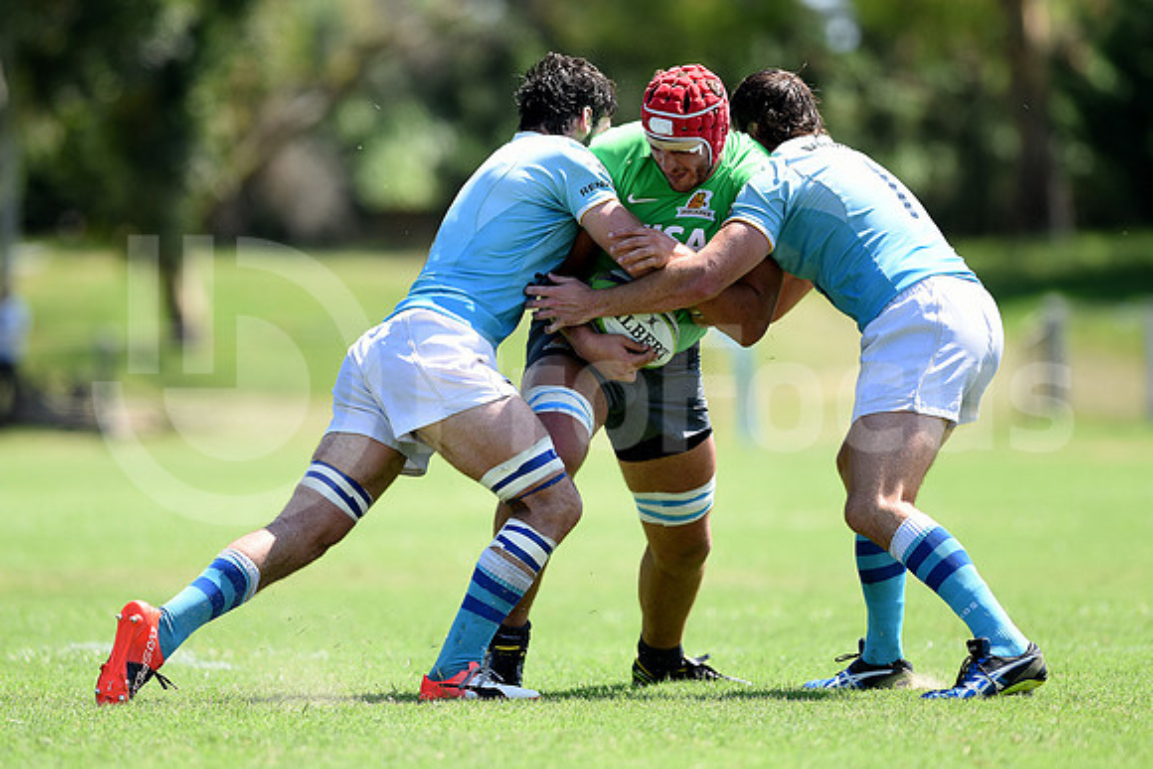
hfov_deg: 6.9
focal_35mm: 300
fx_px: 9610
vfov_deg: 4.6
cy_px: 384
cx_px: 576
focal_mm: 300
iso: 200
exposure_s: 1/1250
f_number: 2.8
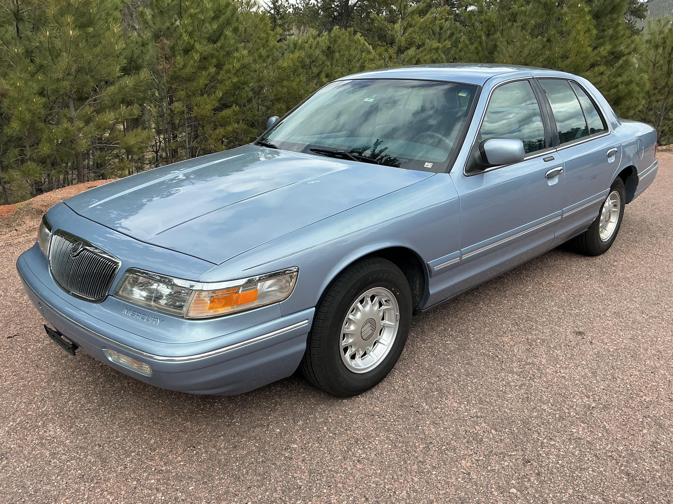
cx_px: 336
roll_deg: -1.0
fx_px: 564
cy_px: 252
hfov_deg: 61.7
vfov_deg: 48.2
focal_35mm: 29
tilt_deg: -20.9
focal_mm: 3
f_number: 1.8
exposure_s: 1/978
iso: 25
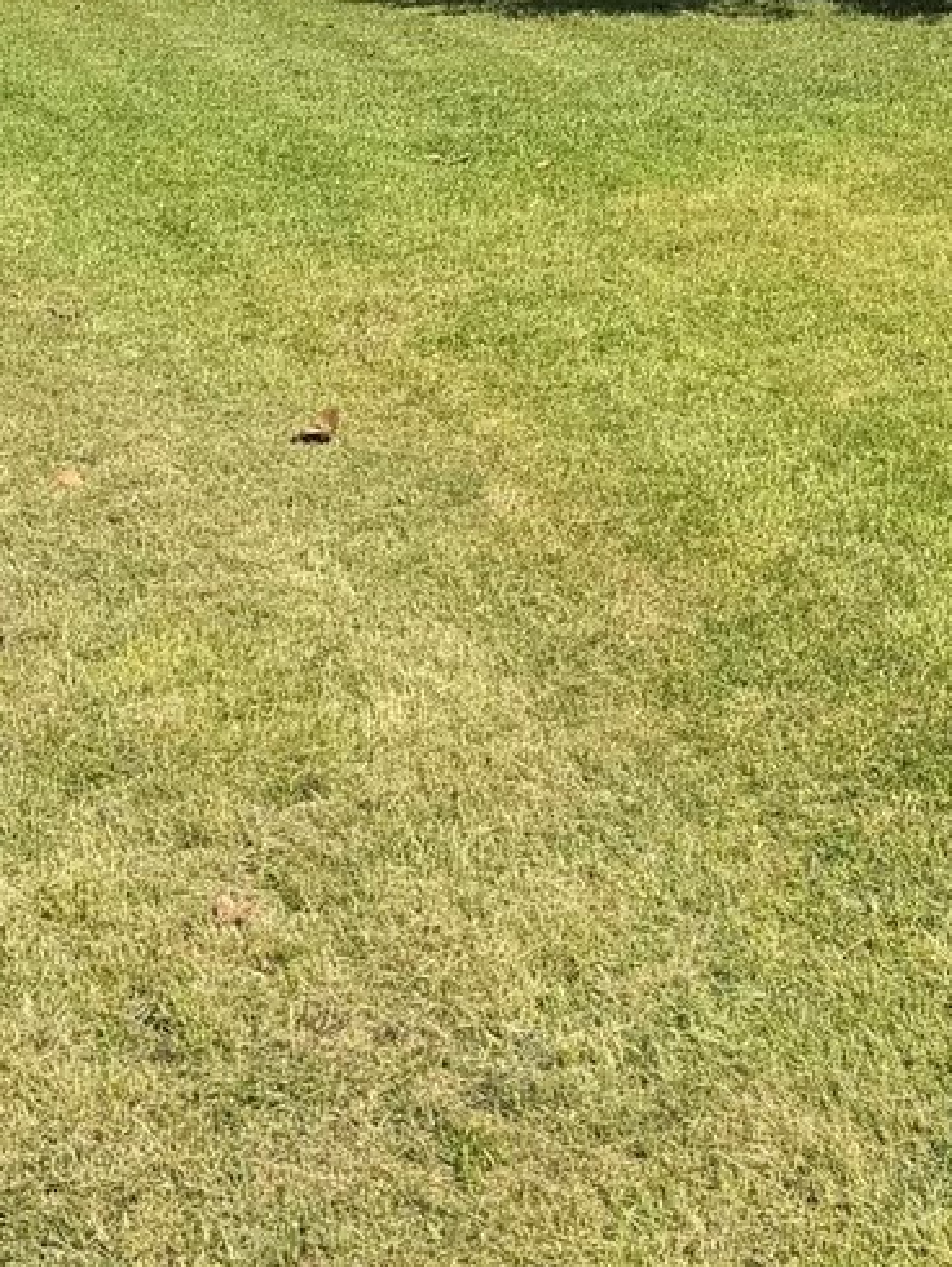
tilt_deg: -8.8
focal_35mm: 94
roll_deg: +0.3
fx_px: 3444
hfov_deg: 15.6
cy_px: 171
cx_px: 843
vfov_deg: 20.5
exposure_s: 1/4167
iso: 80
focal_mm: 6.76
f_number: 1.78
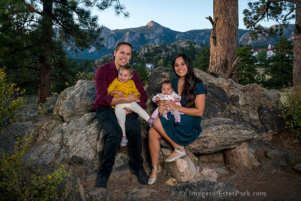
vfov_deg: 37.9
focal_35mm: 35
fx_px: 293
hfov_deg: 54.4
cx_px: 150
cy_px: 100
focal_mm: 35
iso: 160
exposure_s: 1/200
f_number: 5.6
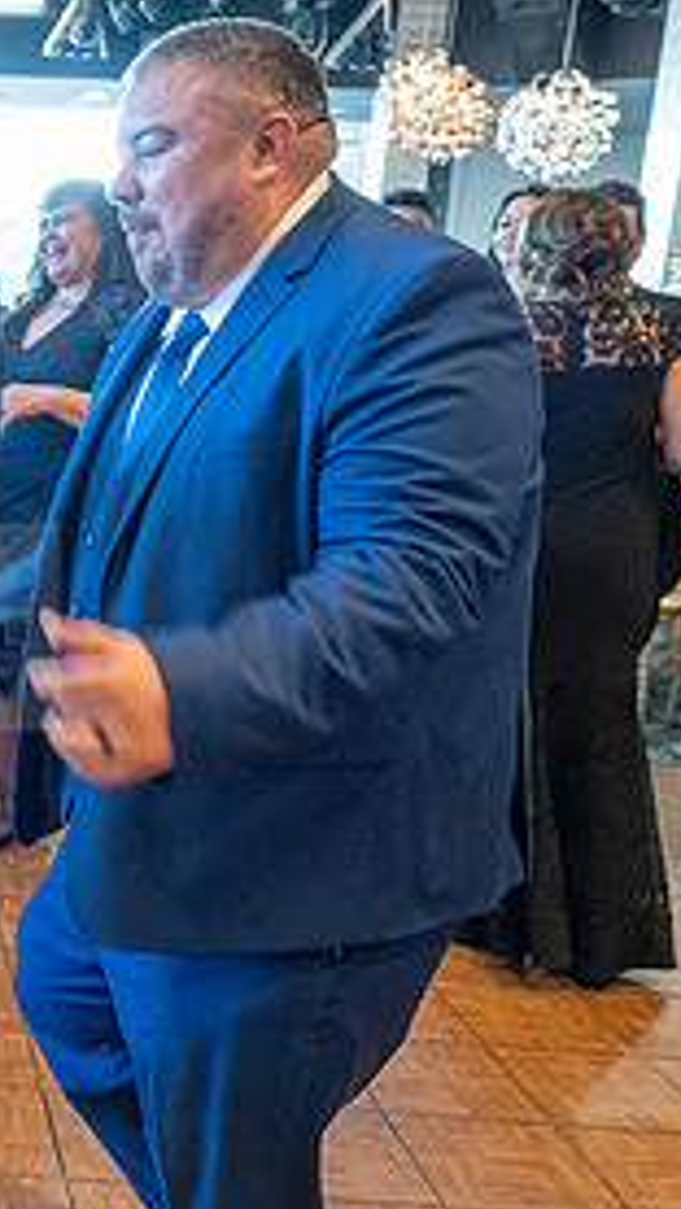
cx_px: -310
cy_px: 626
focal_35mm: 46
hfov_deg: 22.0
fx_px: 1475
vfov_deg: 44.6
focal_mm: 14
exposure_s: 1/100
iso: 800
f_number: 2.8
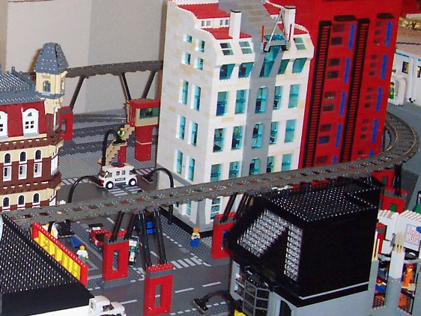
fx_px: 961
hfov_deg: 24.0
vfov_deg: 18.7
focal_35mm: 79
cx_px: 36
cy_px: 129
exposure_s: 1/60
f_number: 2.8
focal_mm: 5.6
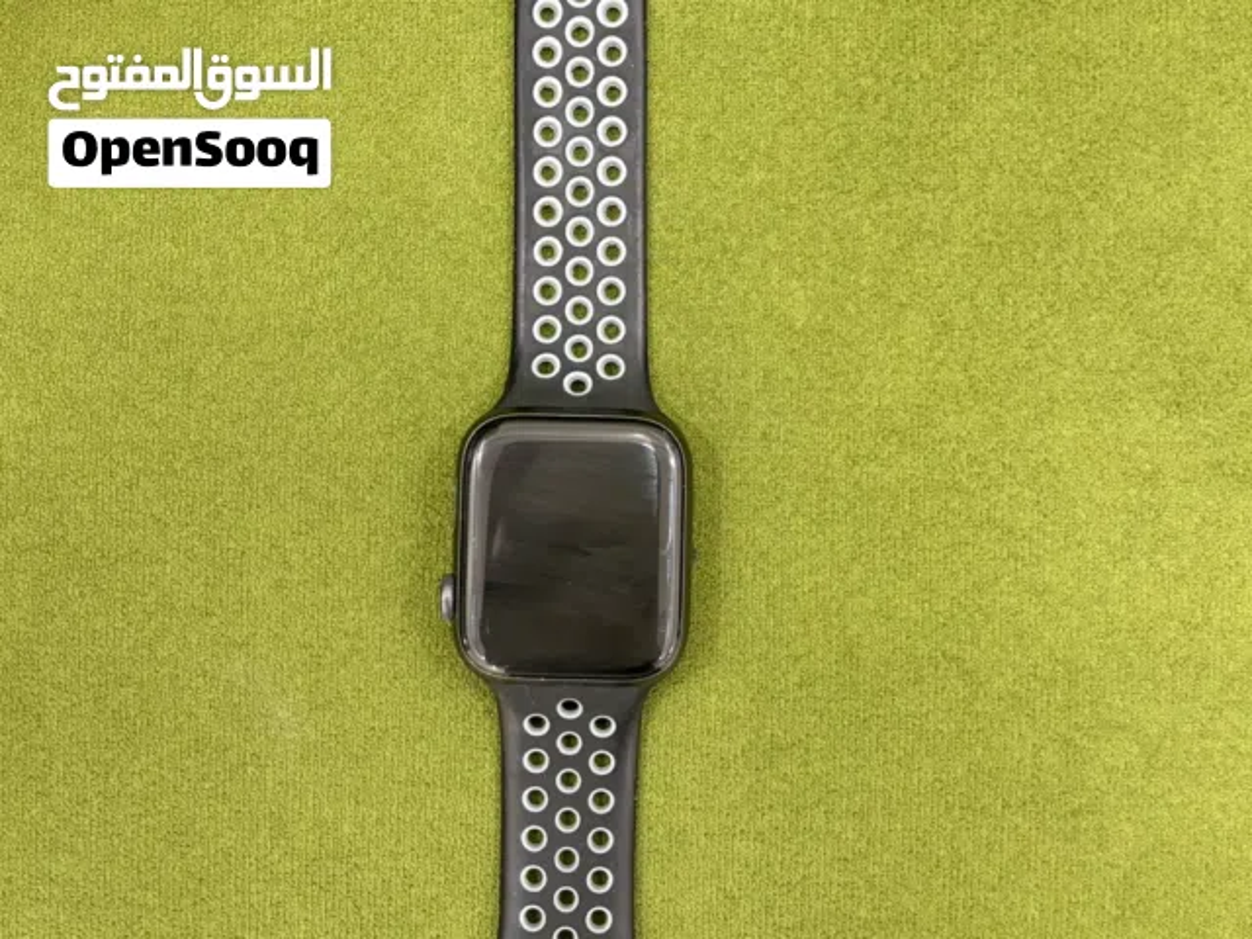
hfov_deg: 67.3
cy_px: 470
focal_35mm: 26
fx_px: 940
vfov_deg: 53.1
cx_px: 626
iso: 250
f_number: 1.6
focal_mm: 5.96
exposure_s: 1/50
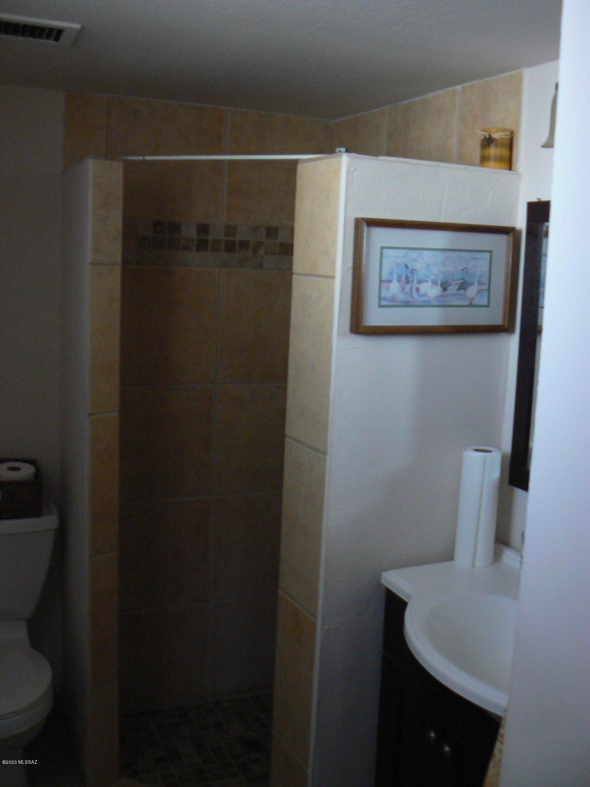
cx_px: 295
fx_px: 818
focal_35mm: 36
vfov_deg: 51.4
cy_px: 394
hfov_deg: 39.7
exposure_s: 1/13
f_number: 2.8
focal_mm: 6
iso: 200
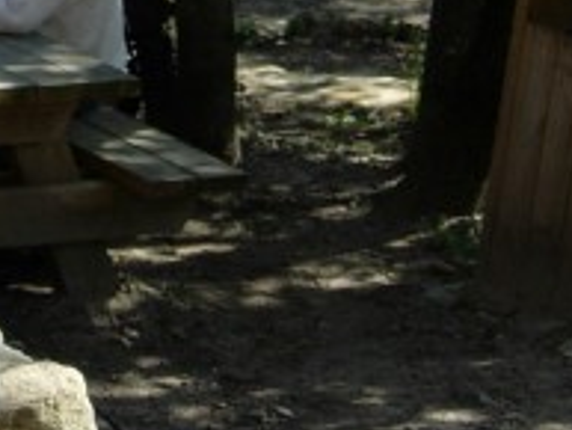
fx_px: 3952
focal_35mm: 239
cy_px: -231
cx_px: -267
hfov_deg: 8.1
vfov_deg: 6.1
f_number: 3.7
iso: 64
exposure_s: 1/256
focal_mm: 14.9
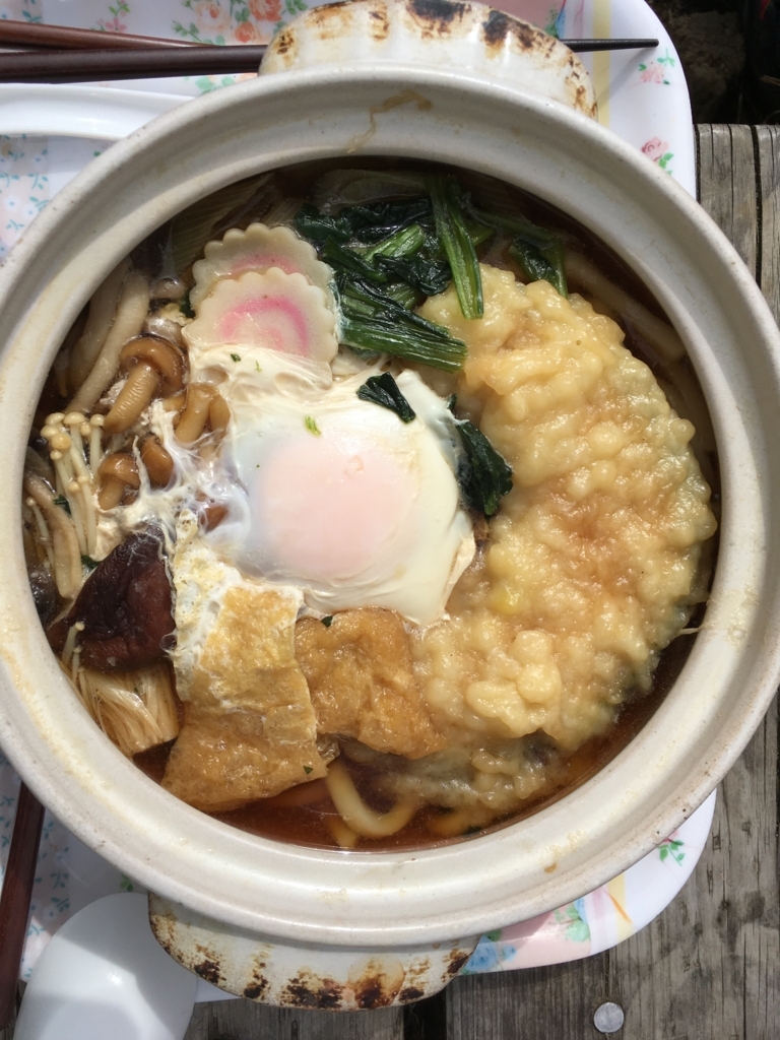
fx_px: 871
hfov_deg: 48.2
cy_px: 520
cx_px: 390
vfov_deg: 61.7
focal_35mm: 29
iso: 25
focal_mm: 4.15
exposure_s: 1/3077
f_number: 2.2
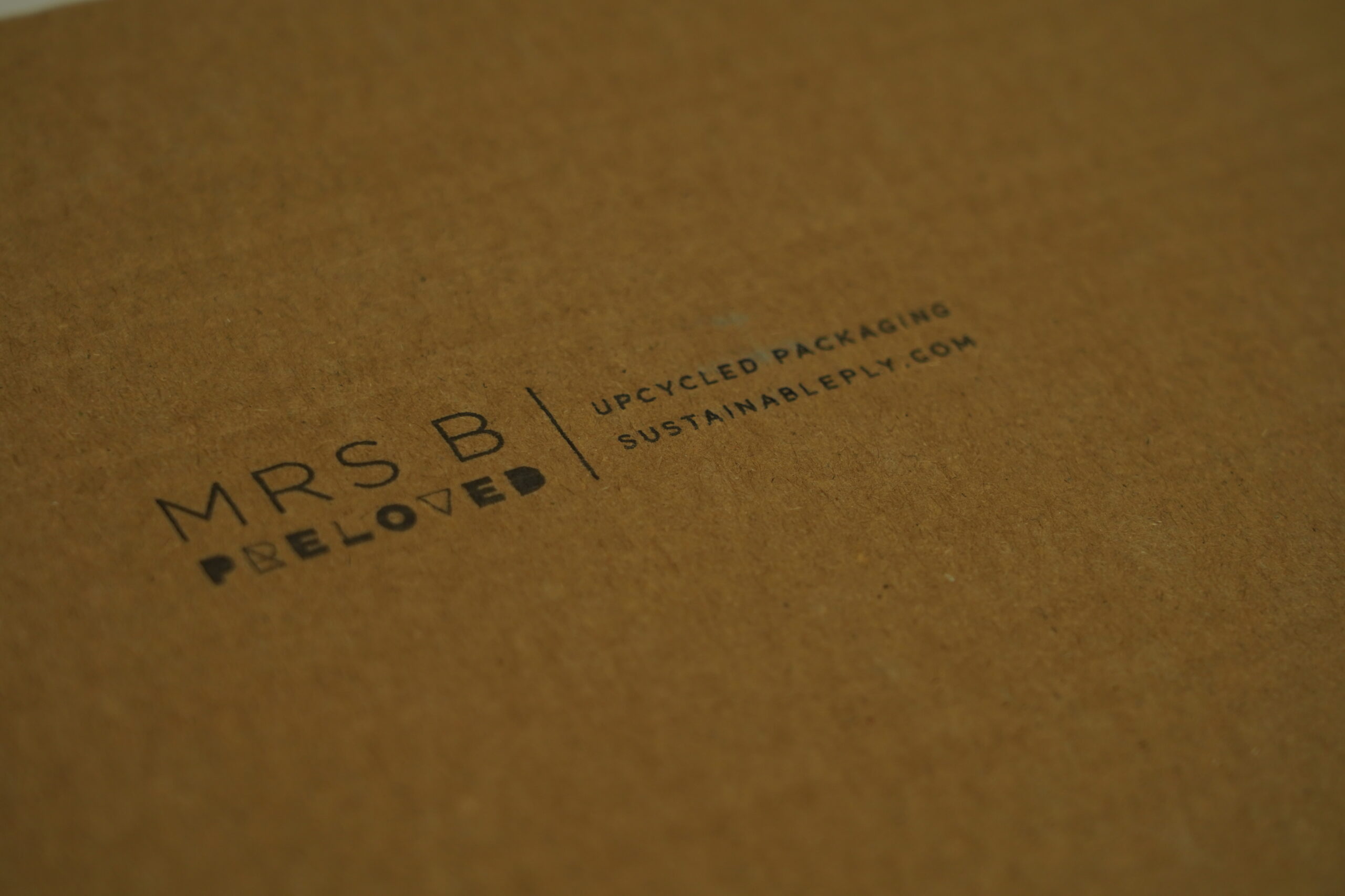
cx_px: 672
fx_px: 3923
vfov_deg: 13.0
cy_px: 448
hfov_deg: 19.5
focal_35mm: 105
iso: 640
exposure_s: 1/640
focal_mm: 105
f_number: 6.3
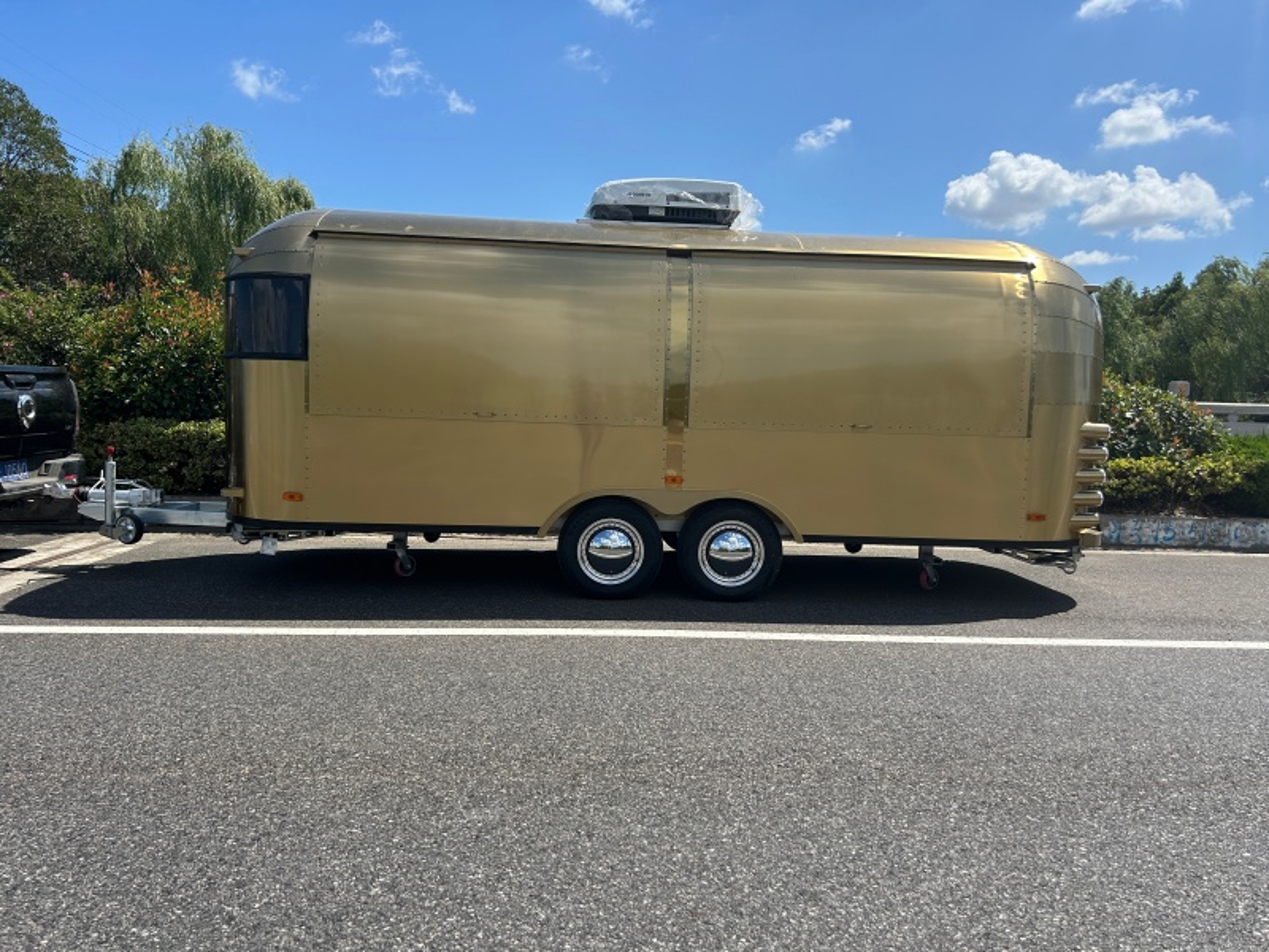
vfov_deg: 53.1
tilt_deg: -2.5
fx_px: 953
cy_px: 476
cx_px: 634
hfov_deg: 67.3
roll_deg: -2.9
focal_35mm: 26
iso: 50
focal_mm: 5.7
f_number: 1.5
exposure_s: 1/4831
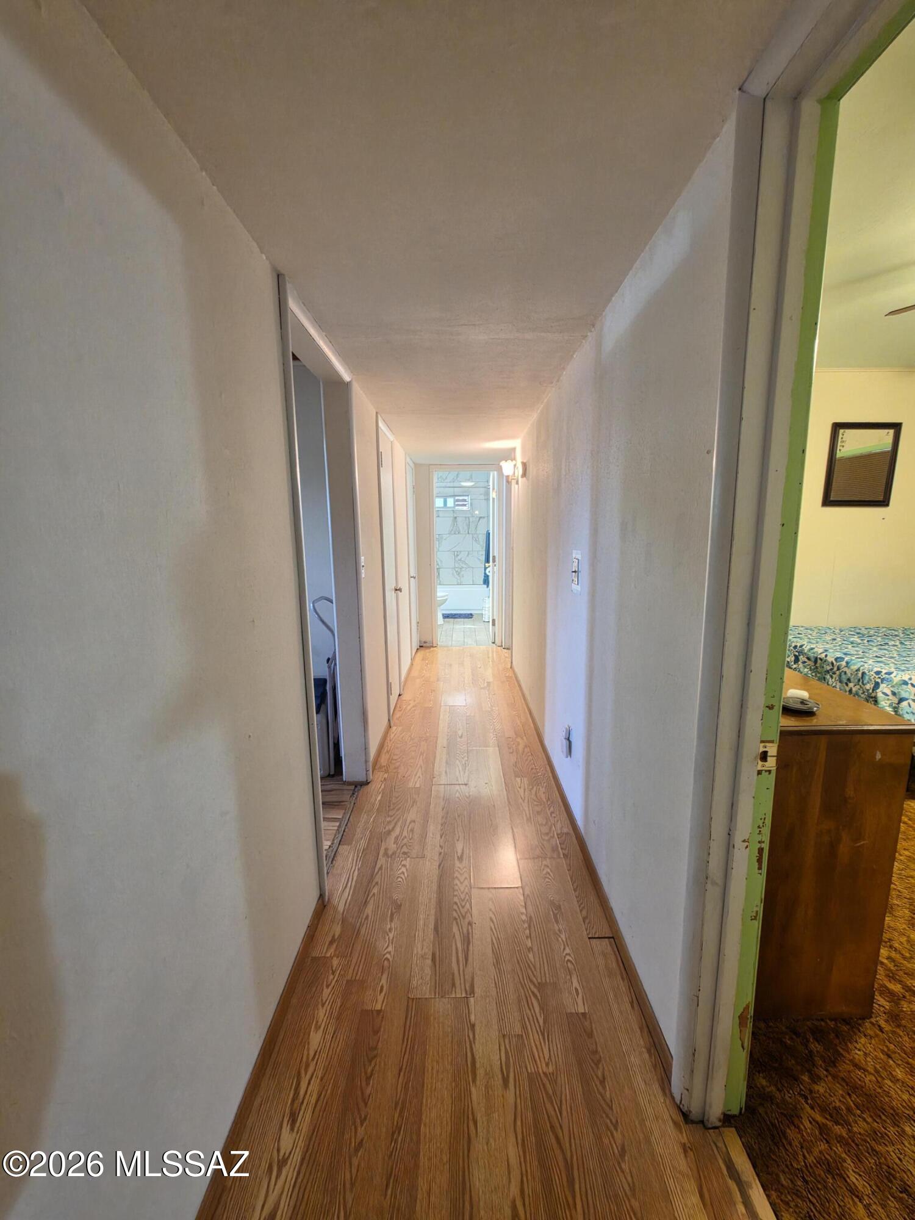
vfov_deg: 106.2
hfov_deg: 89.9
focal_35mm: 13
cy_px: 610
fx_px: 458
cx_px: 458
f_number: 1.9
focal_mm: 2.2
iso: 250
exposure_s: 1/60
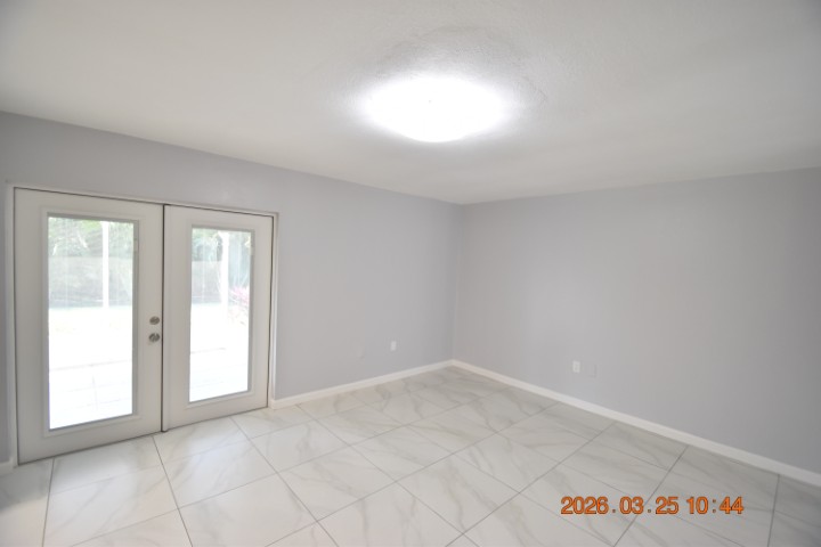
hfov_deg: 100.4
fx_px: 342
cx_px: 410
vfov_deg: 77.3
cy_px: 274
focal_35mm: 15
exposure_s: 1/90
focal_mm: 10
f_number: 3.5
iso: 800
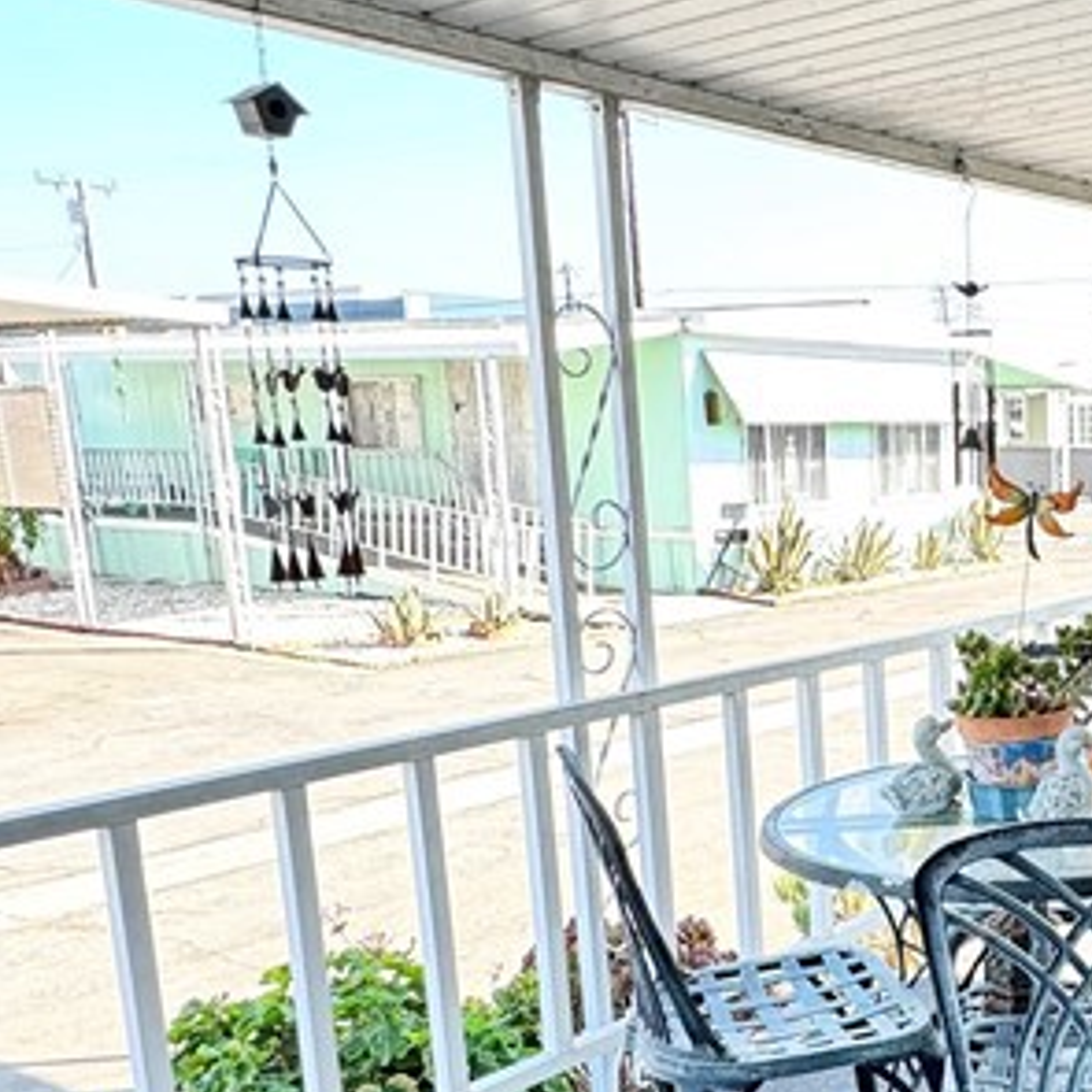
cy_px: 729
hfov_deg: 34.3
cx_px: 1177
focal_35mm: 43
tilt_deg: -12.0
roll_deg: +0.7
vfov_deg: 38.7
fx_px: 1535
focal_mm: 2.22
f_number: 2.2
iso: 64
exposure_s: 1/99
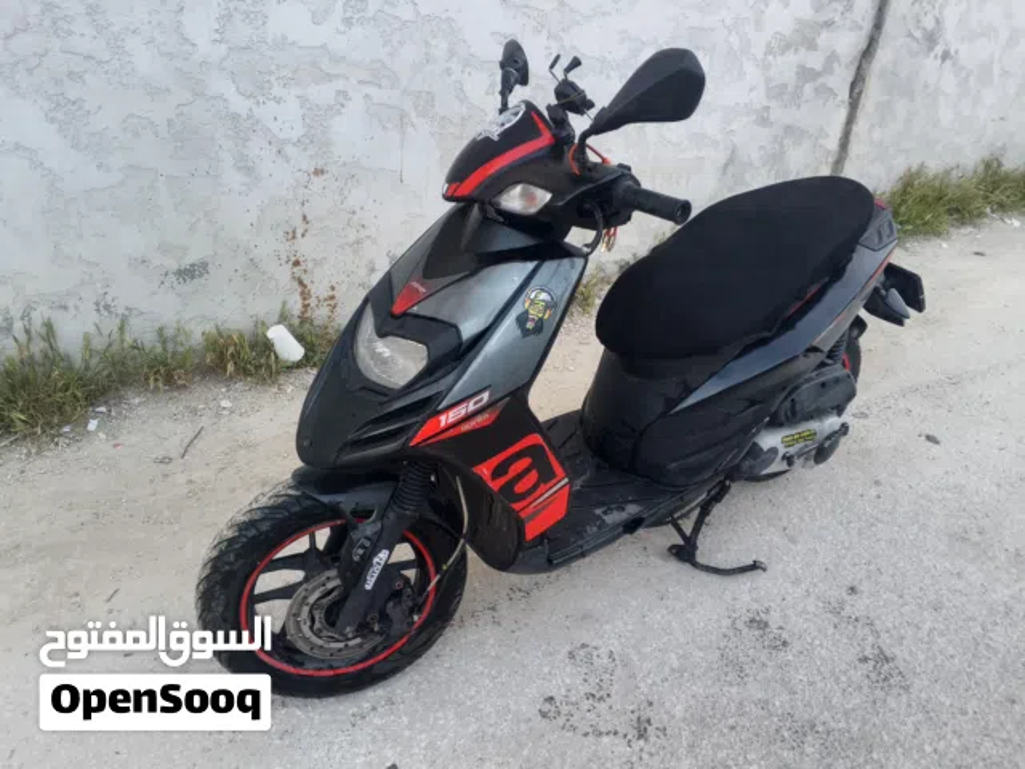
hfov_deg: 73.9
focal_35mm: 23
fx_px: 681
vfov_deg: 58.9
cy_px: 384
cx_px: 512
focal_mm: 4.09
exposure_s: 1/50
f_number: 1.6
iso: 198
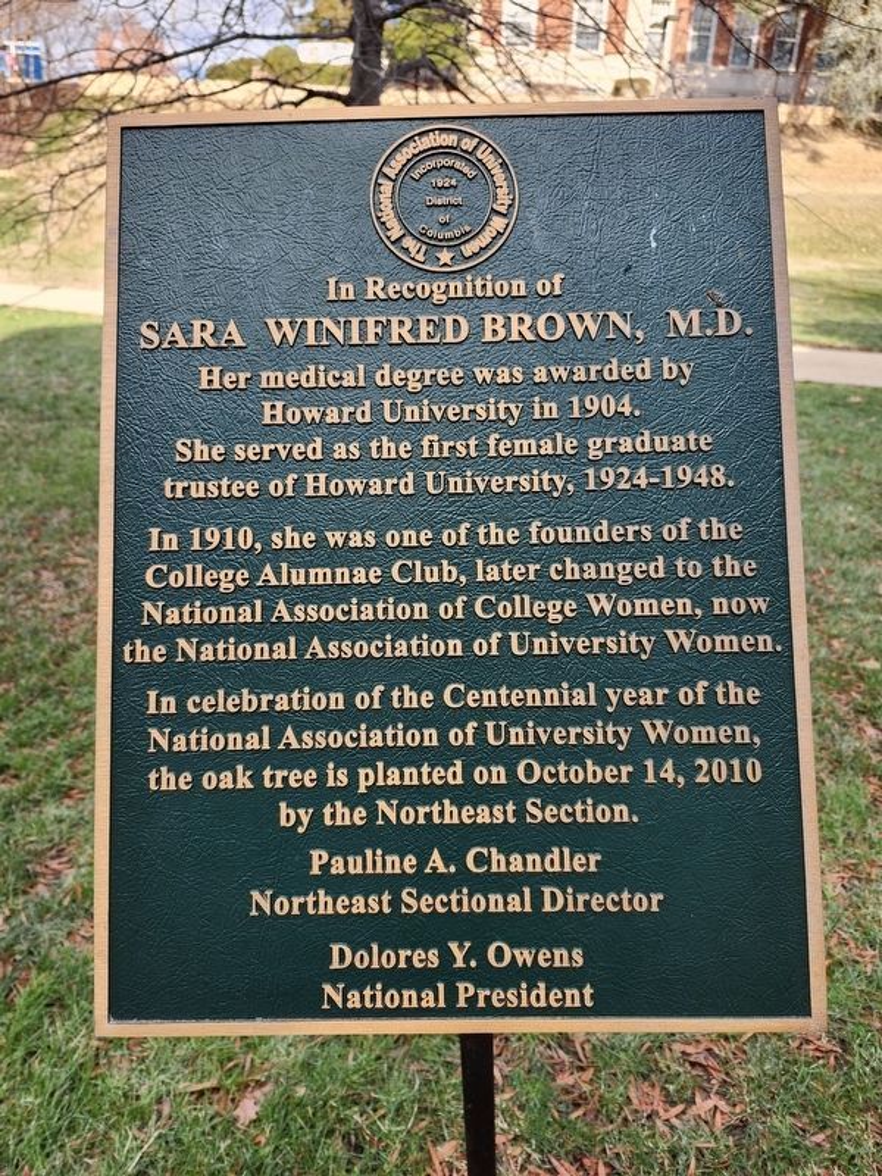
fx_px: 781
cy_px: 588
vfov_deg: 73.9
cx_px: 441
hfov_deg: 58.9
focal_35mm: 23
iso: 25
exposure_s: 1/235
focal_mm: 5.54
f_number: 1.8
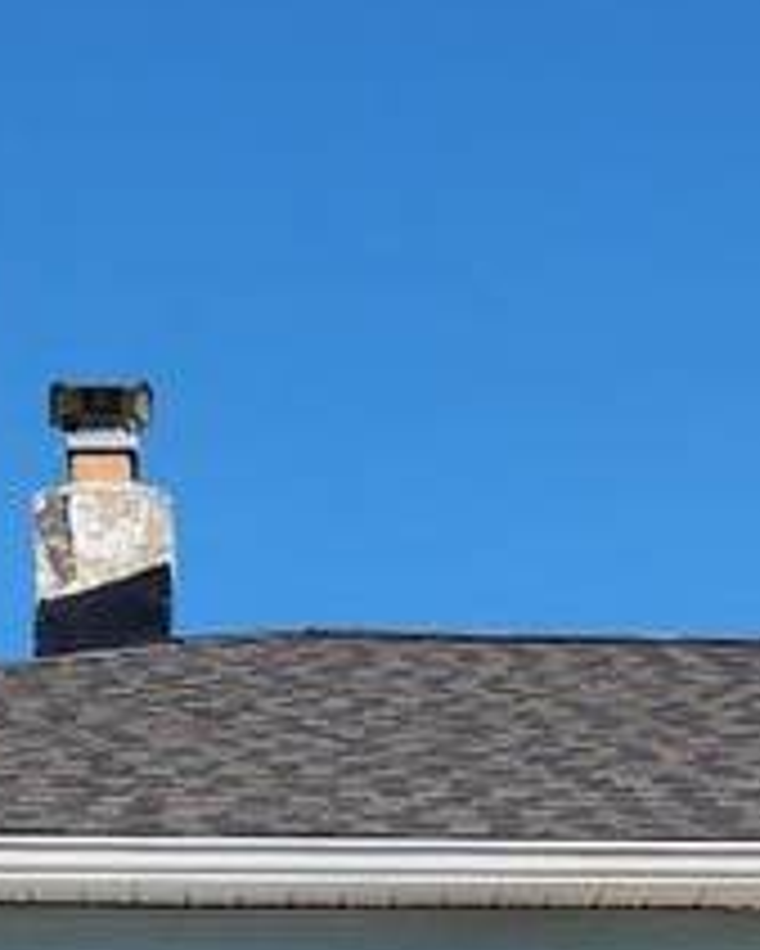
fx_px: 3821
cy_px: 1198
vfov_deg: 13.7
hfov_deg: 11.3
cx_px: 652
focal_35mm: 136
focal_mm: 5.4
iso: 20
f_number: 1.8
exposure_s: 1/2271
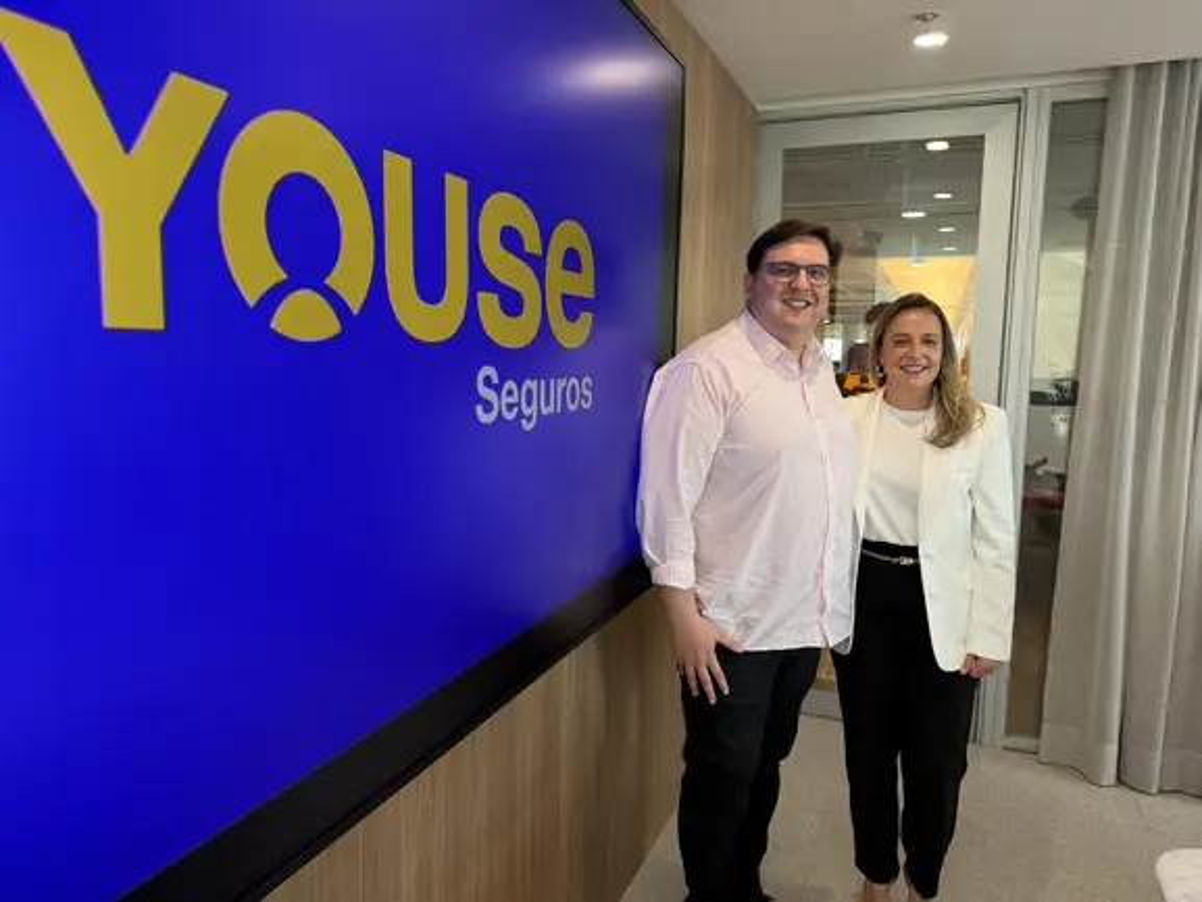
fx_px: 834
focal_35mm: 24
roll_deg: +0.9
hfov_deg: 71.6
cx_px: 601
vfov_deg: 56.8
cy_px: 451
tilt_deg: -6.0
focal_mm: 6.76
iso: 160
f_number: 1.78
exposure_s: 1/120
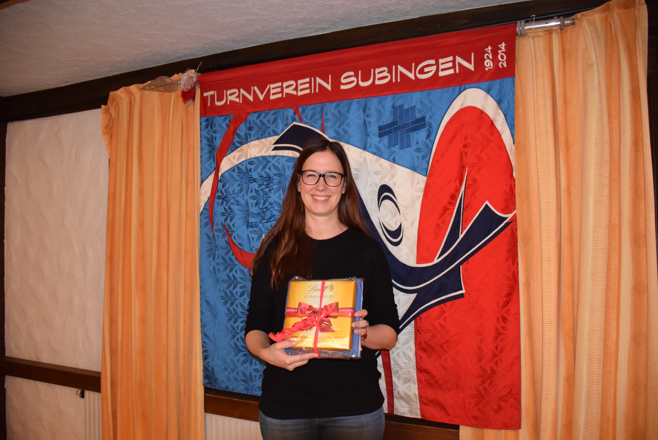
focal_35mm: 27
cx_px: 329
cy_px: 220
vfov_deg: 48.0
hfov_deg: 67.3
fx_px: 494
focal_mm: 18
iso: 2800
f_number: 3.5
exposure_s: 1/60
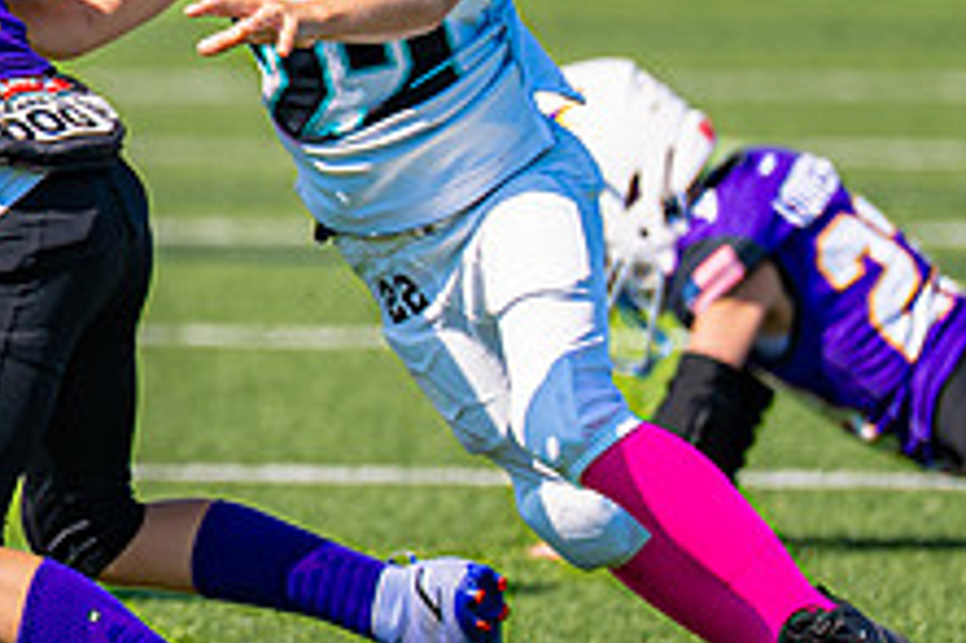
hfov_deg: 2.3
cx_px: -475
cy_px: 202
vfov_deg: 1.5
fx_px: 23863
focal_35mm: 890
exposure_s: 1/2000
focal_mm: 200
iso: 100
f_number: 2.8
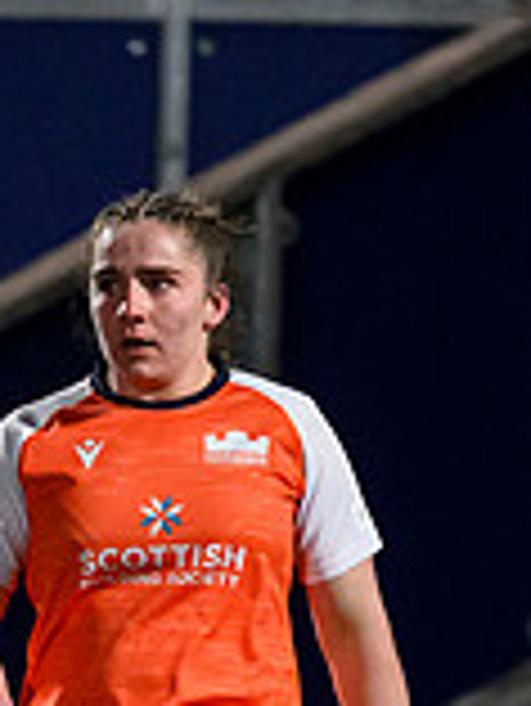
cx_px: -292
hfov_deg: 0.7
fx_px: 43240
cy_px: 997
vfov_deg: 0.9
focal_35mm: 2117
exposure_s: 1/1000
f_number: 2.8
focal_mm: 400
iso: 6400
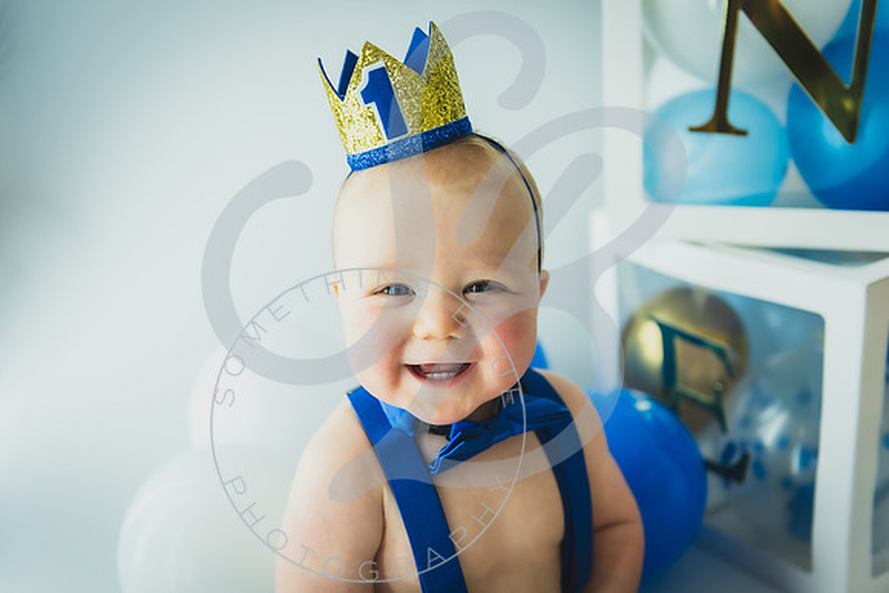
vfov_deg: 32.2
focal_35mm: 42
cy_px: 296
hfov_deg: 46.8
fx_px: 1028
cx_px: 426
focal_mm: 40
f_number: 2.8
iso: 200
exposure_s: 1/125
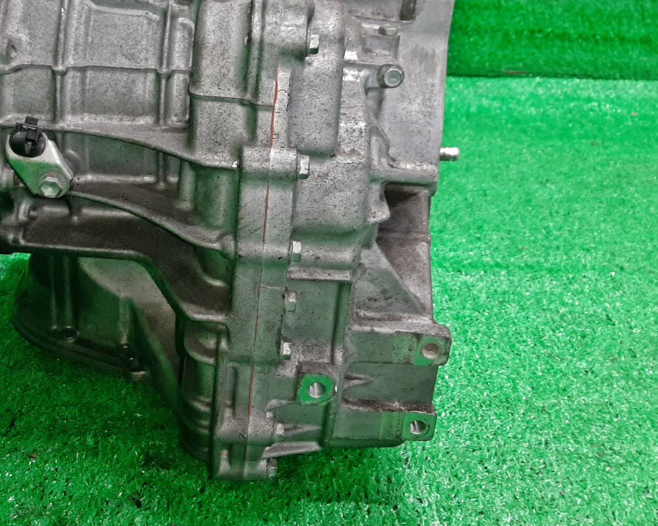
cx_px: 215
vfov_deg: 36.8
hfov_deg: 45.1
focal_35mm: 40
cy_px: 159
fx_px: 779
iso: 152
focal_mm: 3.93
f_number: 1.7
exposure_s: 1/50
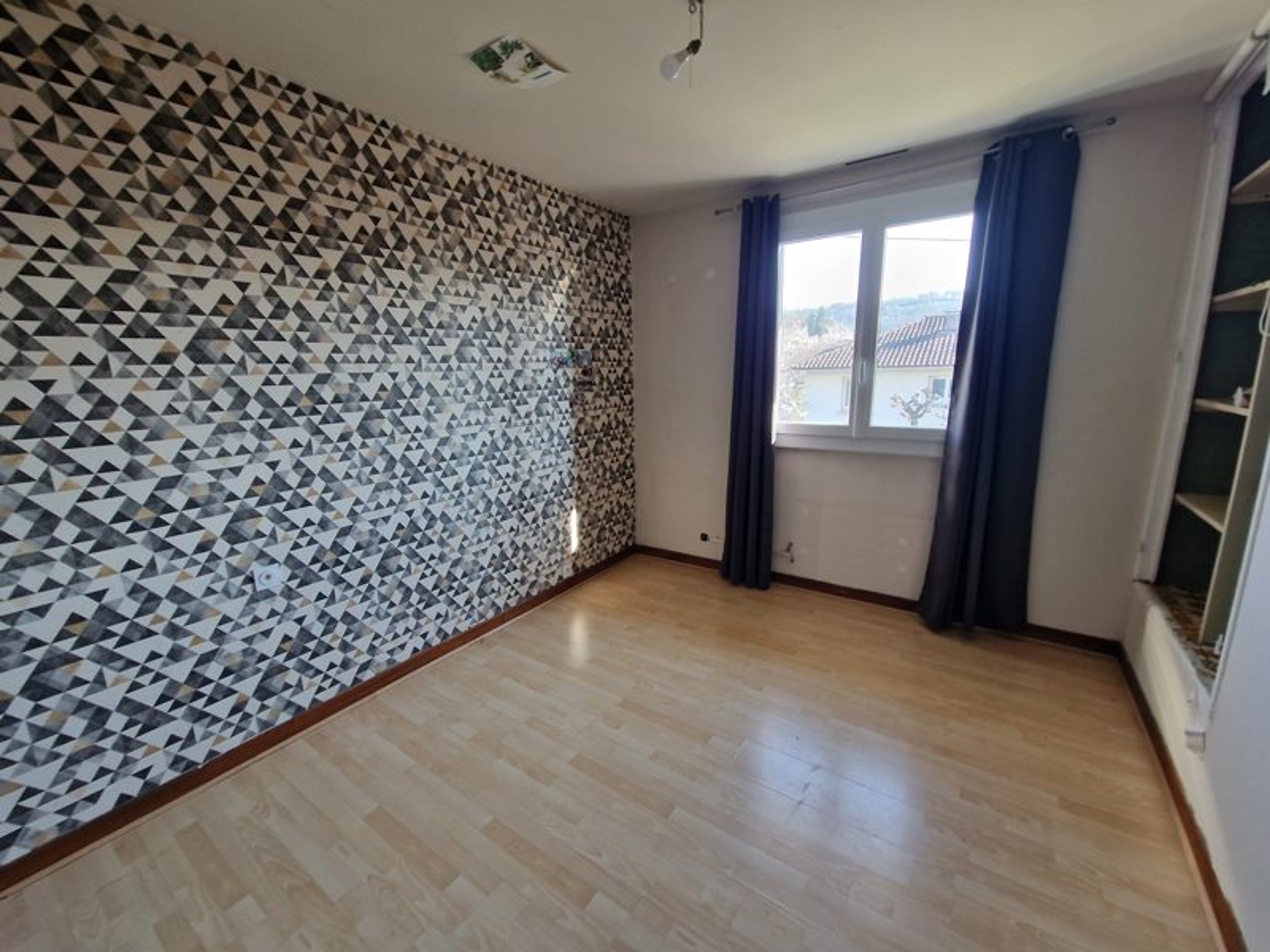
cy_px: 476
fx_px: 477
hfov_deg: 106.2
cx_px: 635
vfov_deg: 89.9
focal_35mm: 13
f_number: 2.2
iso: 100
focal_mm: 2.2
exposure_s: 1/50
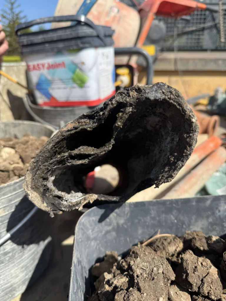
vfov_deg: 71.6
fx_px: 209
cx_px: 113
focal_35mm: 24
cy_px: 150
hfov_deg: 56.8
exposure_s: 1/2710
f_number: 1.78
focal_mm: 6.76
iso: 80
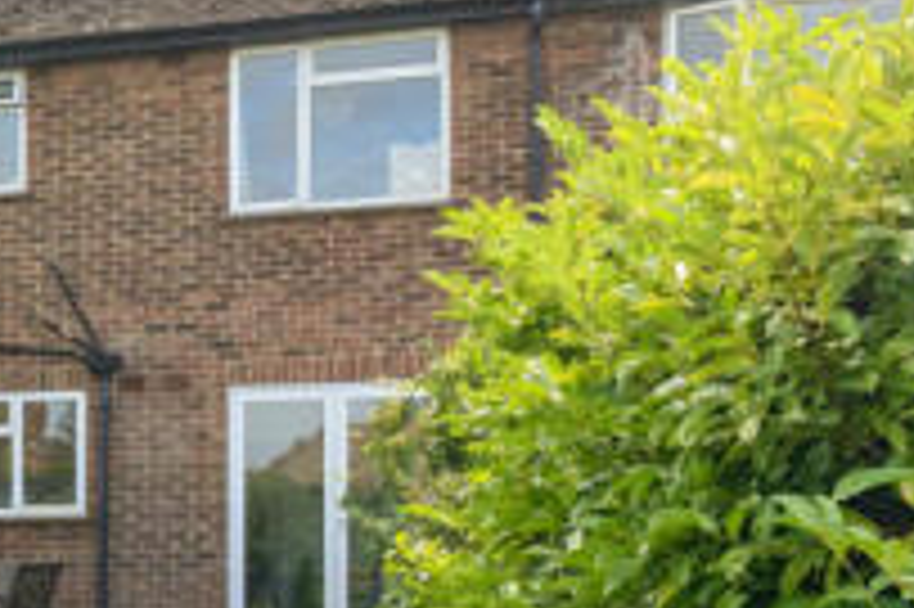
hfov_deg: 23.6
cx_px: -398
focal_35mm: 71
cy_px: 565
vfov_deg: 18.8
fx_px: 1801
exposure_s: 1/800
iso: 400
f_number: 8
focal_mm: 15
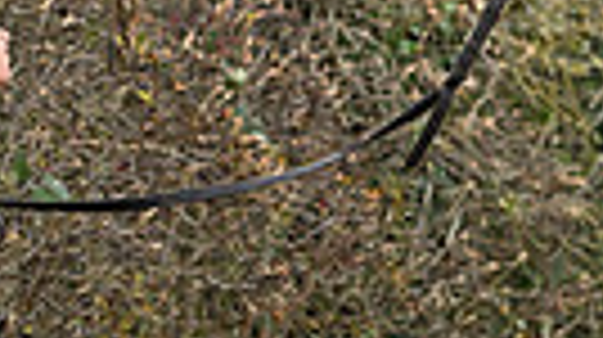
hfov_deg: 4.7
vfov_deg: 2.7
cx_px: 1192
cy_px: 65
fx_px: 7234
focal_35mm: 453
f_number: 4
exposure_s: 1/1000
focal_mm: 100
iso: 1000
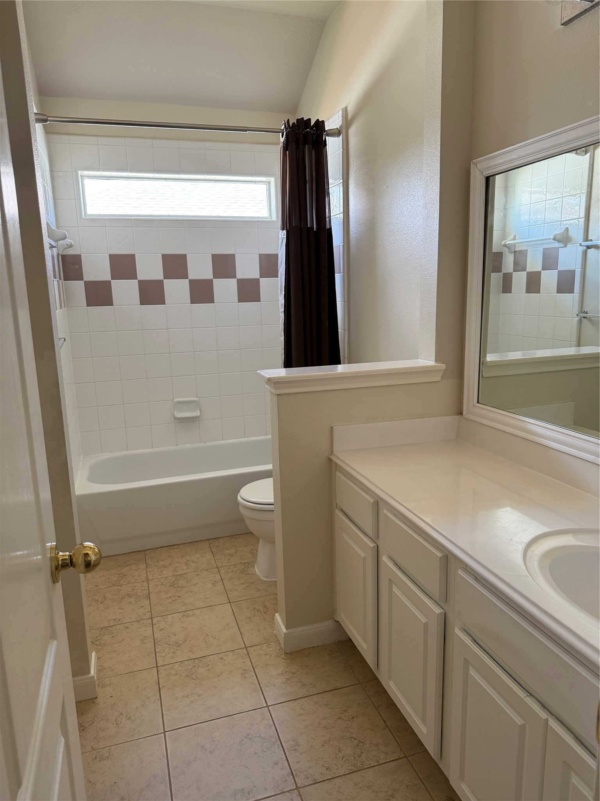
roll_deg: +1.4
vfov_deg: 71.6
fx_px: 555
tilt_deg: -11.0
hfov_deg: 56.8
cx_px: 300
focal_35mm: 24
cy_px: 400
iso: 200
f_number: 1.78
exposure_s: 1/121
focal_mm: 6.76
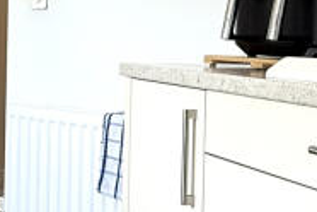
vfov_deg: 16.9
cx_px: -36
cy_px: 41
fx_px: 704
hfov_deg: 23.7
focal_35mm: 80
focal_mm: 2.22
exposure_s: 1/100
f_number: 2.2
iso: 125
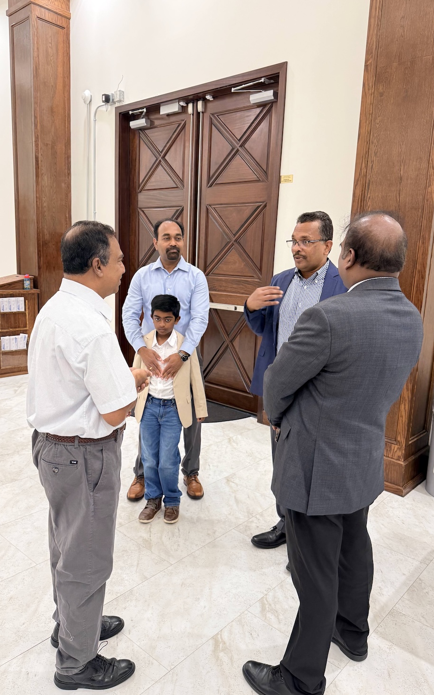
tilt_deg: -10.5
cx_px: 221
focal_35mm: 26
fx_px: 492
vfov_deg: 70.4
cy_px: 354
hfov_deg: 47.6
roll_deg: -3.2
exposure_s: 1/60
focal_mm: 6.76
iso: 160
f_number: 1.78
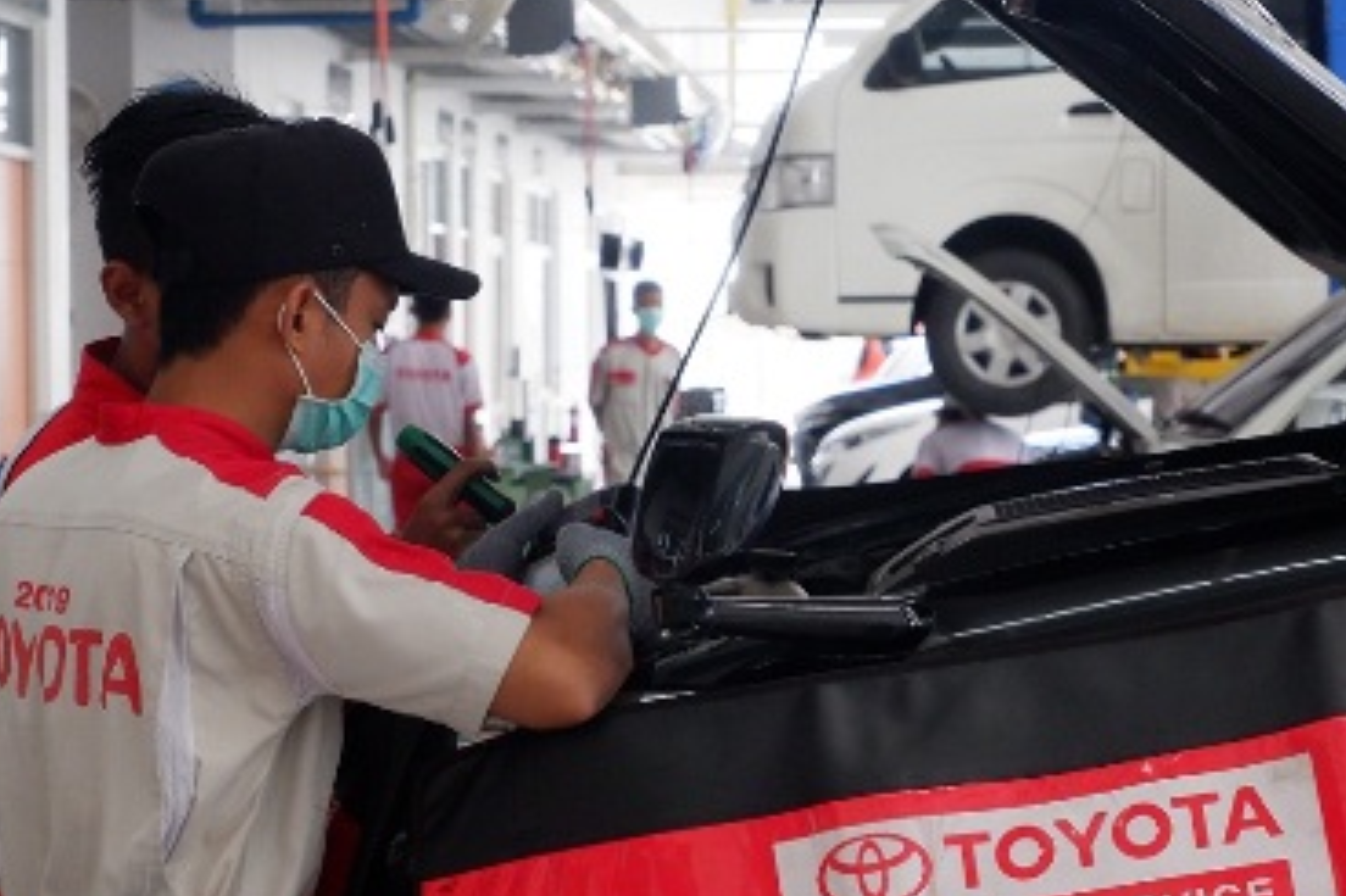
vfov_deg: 12.1
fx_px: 4223
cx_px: 805
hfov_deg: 18.1
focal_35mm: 113
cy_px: 556
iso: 2000
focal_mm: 43.2
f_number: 5.6
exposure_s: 1/90
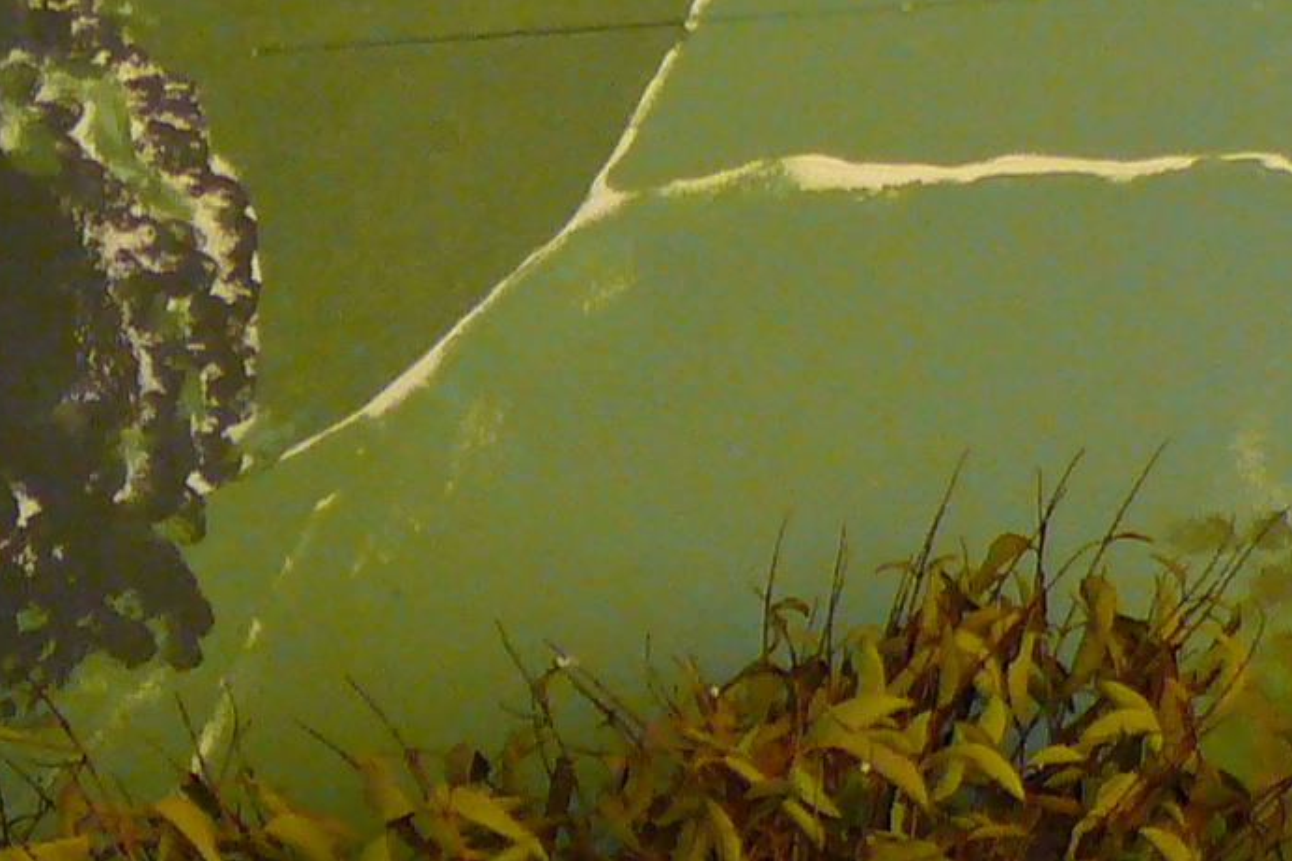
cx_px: -497
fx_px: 6889
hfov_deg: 10.4
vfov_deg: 7.0
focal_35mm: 192
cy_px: 1446
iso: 200
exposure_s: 1/20
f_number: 2.8
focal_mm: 7.4
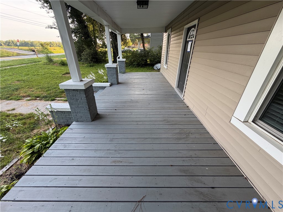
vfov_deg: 85.7
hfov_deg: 102.1
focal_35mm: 14
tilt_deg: -24.0
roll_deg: +2.2
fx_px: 114
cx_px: 142
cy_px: 106
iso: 80
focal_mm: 2.22
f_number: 2.2
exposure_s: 1/121
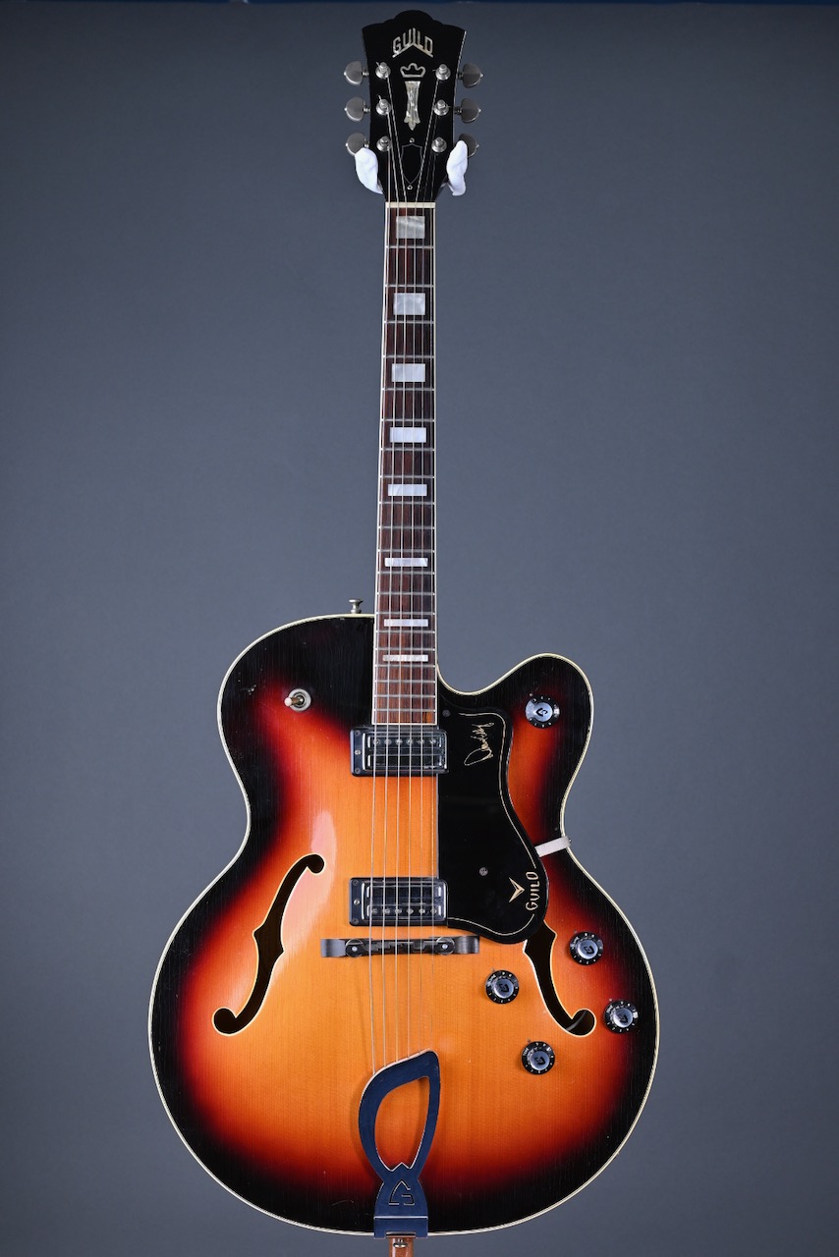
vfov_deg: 27.0
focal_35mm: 75
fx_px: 2620
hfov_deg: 18.2
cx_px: 420
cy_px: 628
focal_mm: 50
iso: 100
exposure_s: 1/13
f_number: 6.3
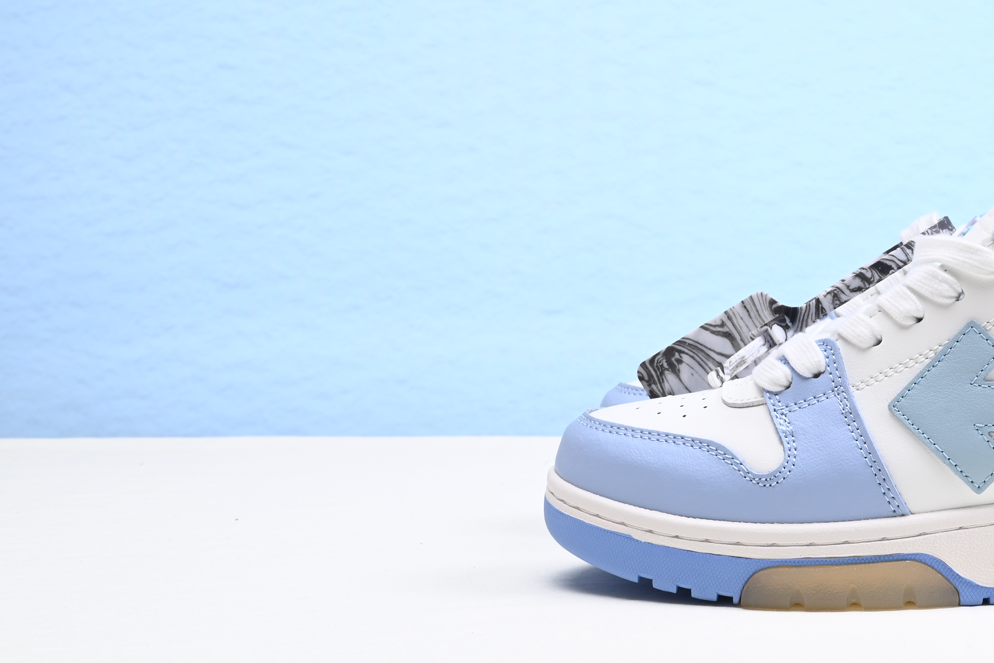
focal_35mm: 77
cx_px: 959
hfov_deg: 25.2
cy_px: 116
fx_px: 2127
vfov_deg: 17.6
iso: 100
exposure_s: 1/2
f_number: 16
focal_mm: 39
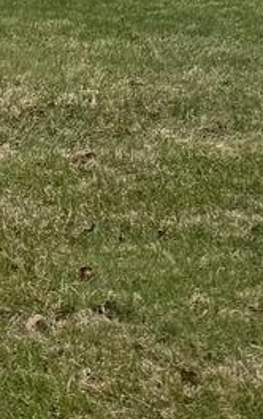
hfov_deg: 7.4
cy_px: -342
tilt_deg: +5.5
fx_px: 1580
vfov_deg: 13.5
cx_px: -708
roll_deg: -1.9
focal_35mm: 138
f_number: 1.78
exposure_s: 1/1901
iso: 80
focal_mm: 6.76
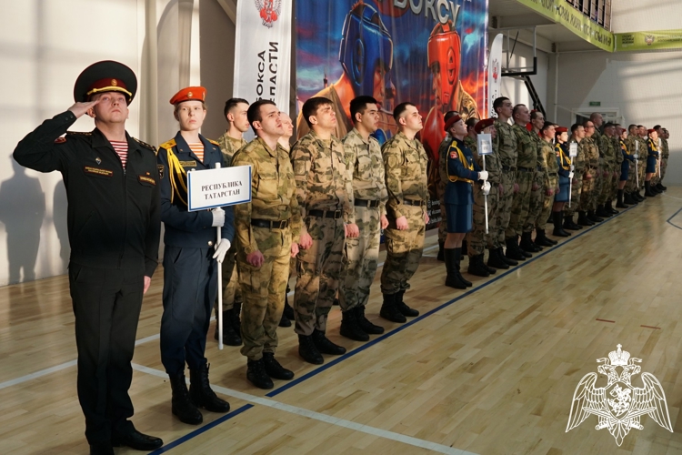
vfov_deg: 47.9
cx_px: 341
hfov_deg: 67.4
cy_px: 228
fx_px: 511
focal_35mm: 27
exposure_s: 1/160
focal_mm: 18
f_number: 4
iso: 400
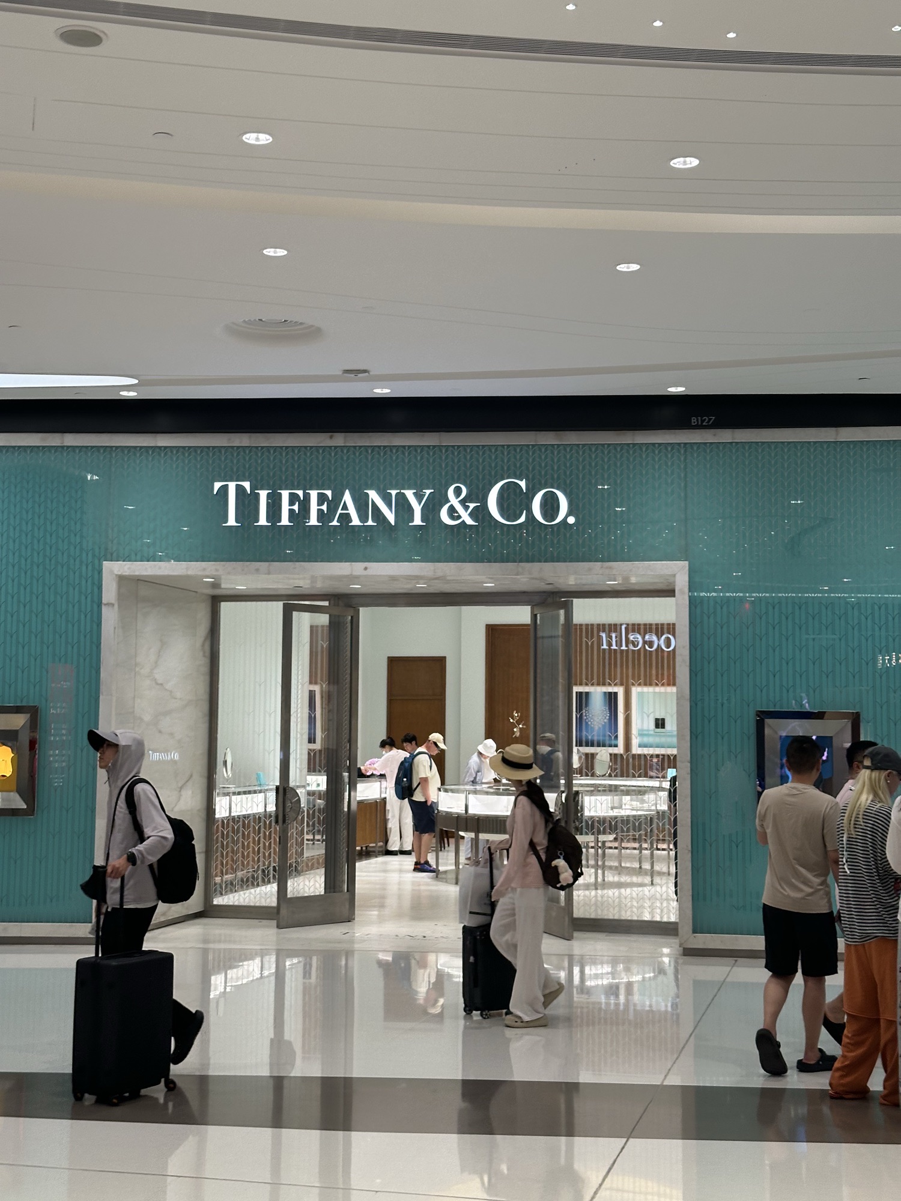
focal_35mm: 48
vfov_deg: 39.7
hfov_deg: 30.3
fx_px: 1666
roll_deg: -2.9
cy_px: 600
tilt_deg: +1.5
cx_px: 450
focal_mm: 6.86
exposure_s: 1/103
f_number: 1.78
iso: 40
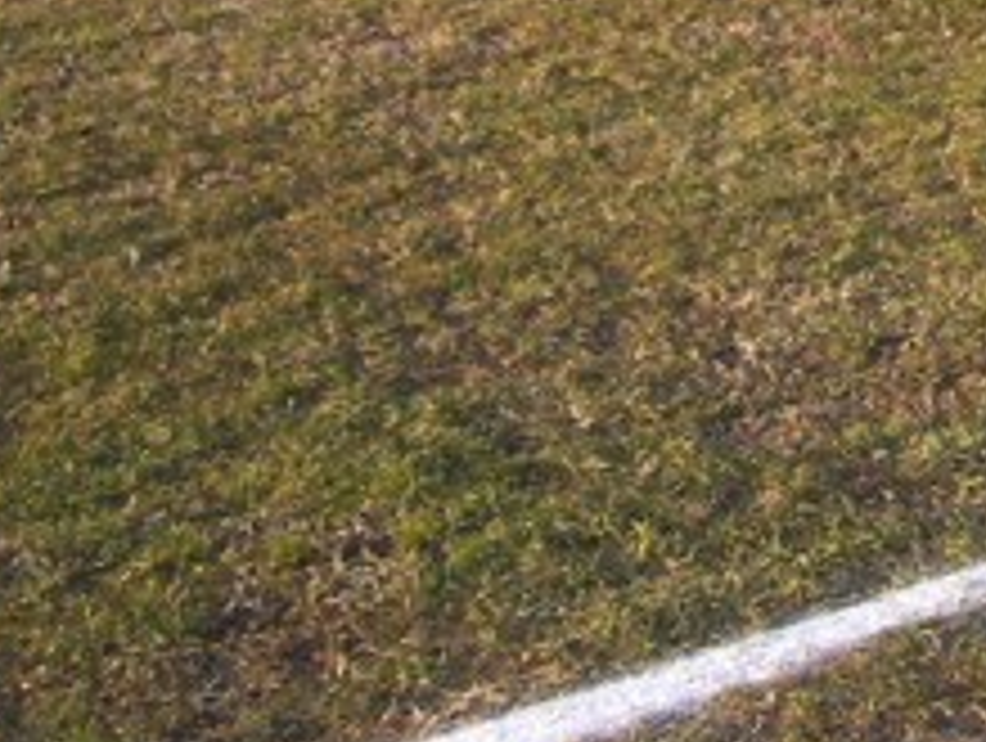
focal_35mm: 105
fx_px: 2996
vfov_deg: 13.5
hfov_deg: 17.5
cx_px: 1297
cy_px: -283
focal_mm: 6
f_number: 2.7
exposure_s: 1/500
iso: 80
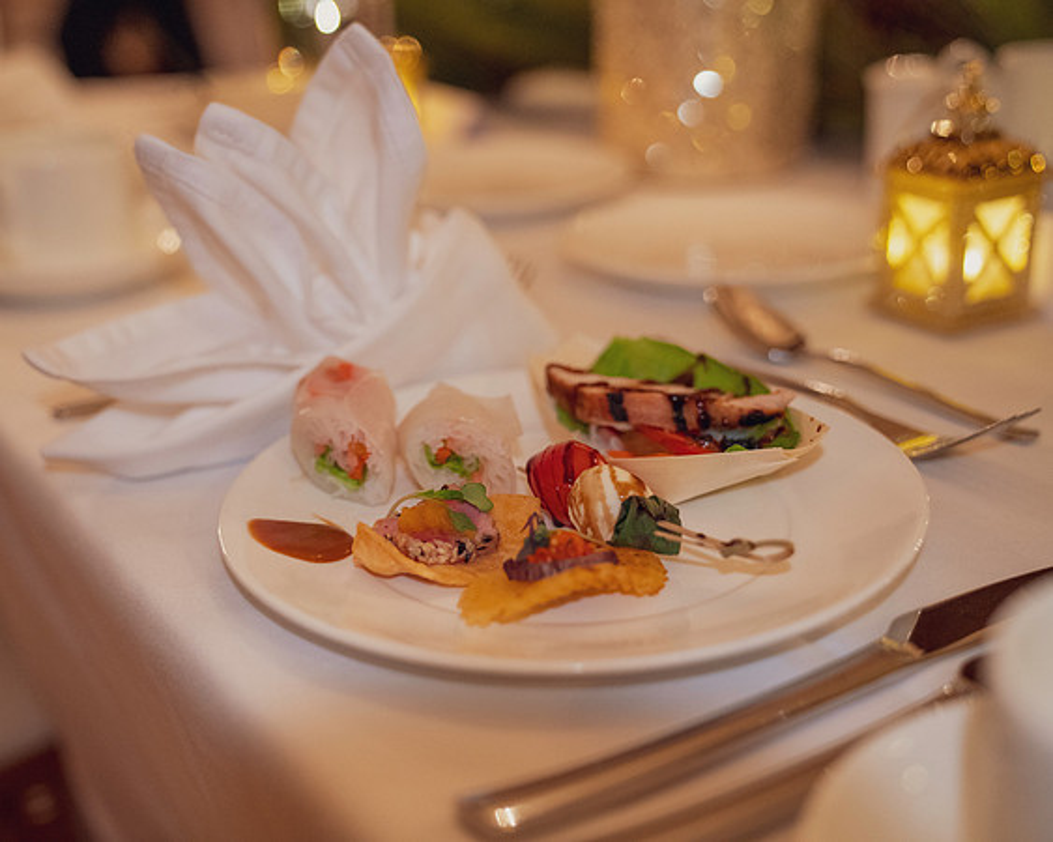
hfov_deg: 39.3
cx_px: 493
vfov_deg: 31.9
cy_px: 421
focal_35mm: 47
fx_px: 1473
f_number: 2.8
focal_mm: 42
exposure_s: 1/160
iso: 3200
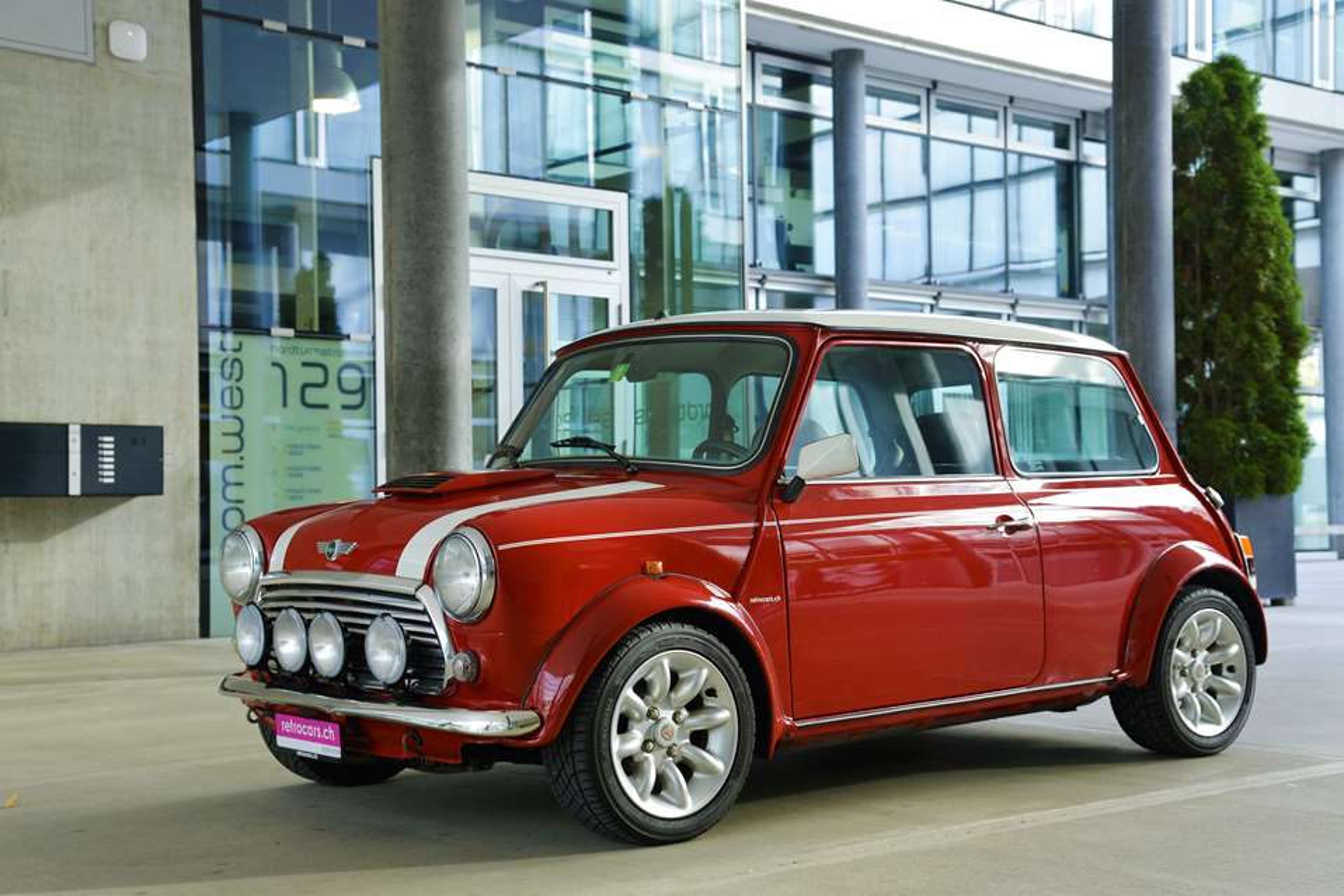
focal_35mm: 46
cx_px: 672
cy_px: 448
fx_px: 1717
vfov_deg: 29.3
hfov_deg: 42.7
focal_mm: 46
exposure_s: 1/125
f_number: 5.6
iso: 640
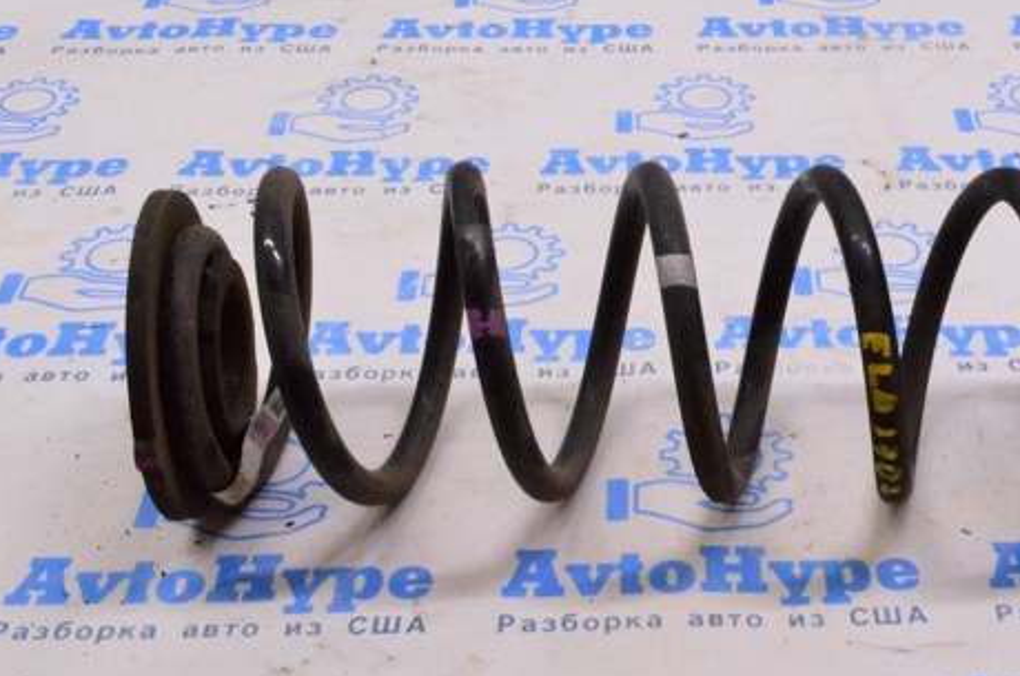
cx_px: 703
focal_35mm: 65
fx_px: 1830
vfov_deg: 20.9
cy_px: 305
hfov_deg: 30.8
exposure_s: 1/30
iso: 6400
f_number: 29
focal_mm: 31
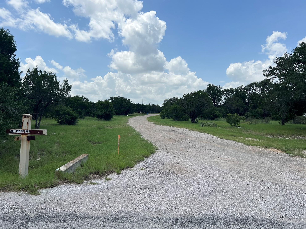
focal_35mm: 27
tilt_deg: +0.1
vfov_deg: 51.3
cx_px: 155
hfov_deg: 65.3
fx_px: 239
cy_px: 112
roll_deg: -0.3
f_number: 1.5
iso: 50
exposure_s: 1/5882
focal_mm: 5.7
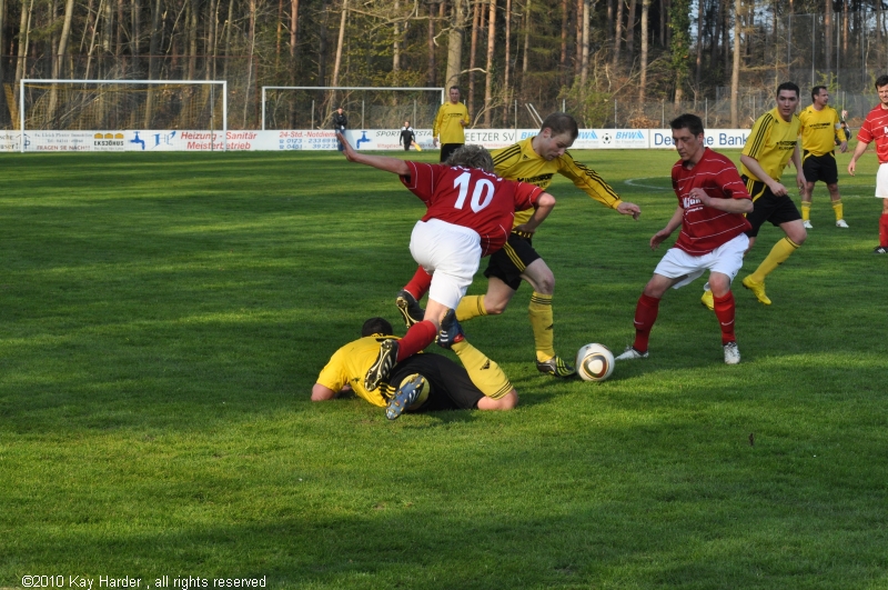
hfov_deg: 18.2
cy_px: 295
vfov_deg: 12.1
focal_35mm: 112
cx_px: 444
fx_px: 2771
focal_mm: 75
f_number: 8
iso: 800
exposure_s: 1/1000
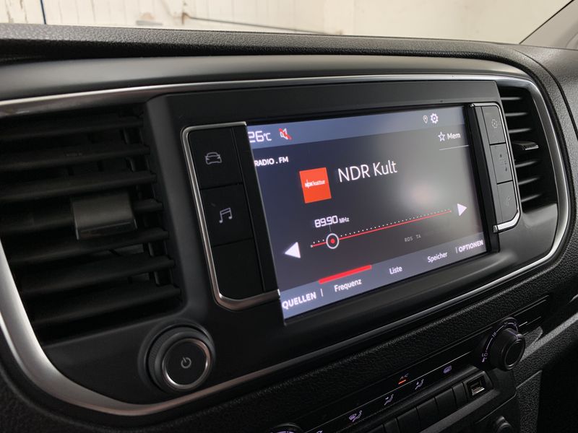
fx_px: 434
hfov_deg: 67.3
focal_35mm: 26
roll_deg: -0.9
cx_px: 289
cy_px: 216
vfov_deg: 53.1
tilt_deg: -18.5
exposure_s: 1/50
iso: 50
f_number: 1.8
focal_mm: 4.25
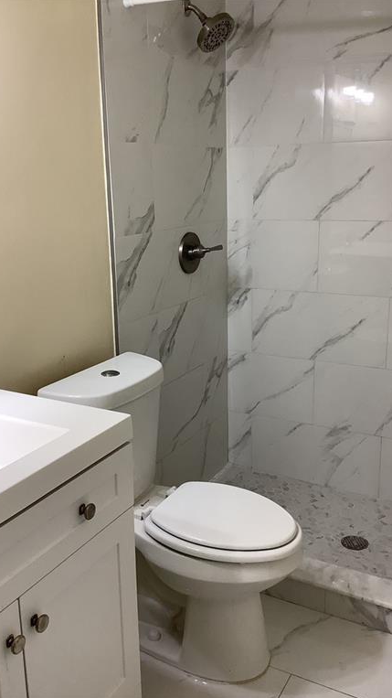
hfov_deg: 34.6
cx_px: 193
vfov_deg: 58.0
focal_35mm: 34
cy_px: 349
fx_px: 628
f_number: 2.4
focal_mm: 3.3
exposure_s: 1/120
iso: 80
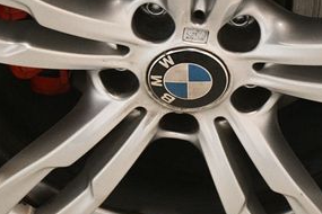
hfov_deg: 16.0
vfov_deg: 10.7
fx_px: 1145
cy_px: 56
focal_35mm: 128
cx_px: 175
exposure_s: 1/125
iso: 3200
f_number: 4.2
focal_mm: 38
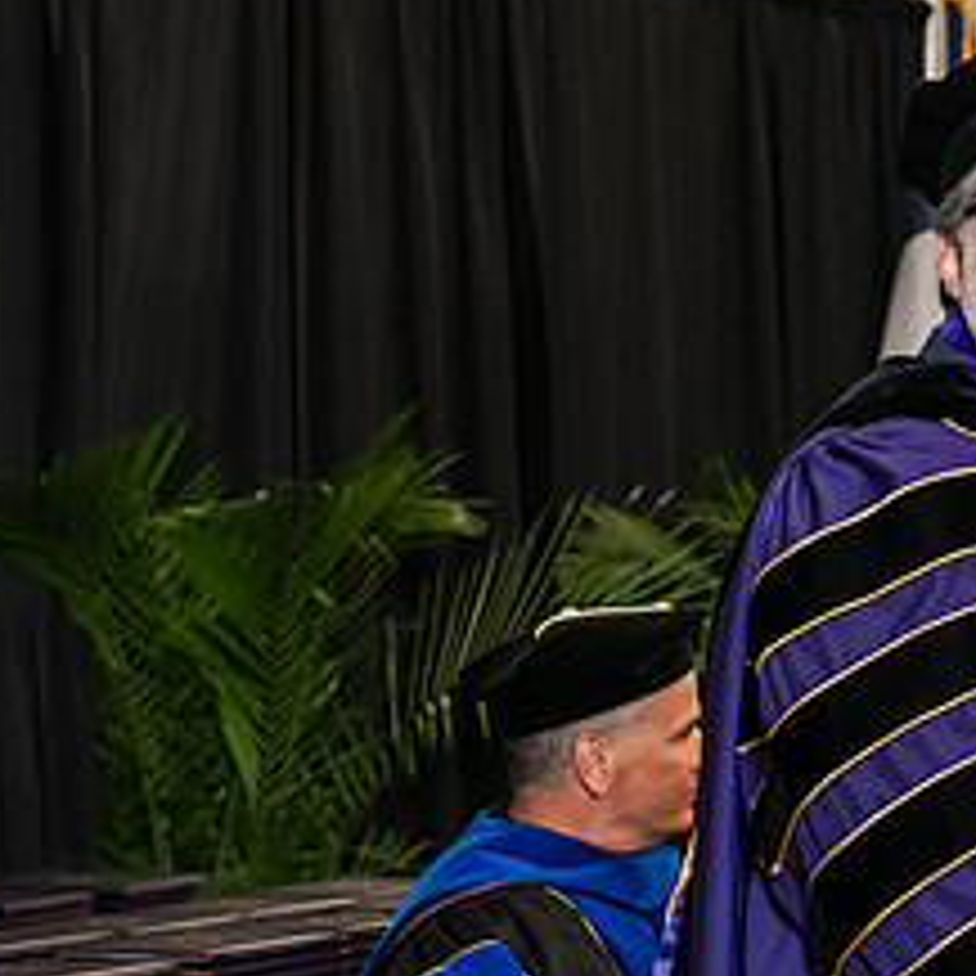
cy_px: 600
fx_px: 4785
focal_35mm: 150
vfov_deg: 11.6
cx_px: 1237
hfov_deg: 11.4
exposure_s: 1/200
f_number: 5
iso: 2500
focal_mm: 66
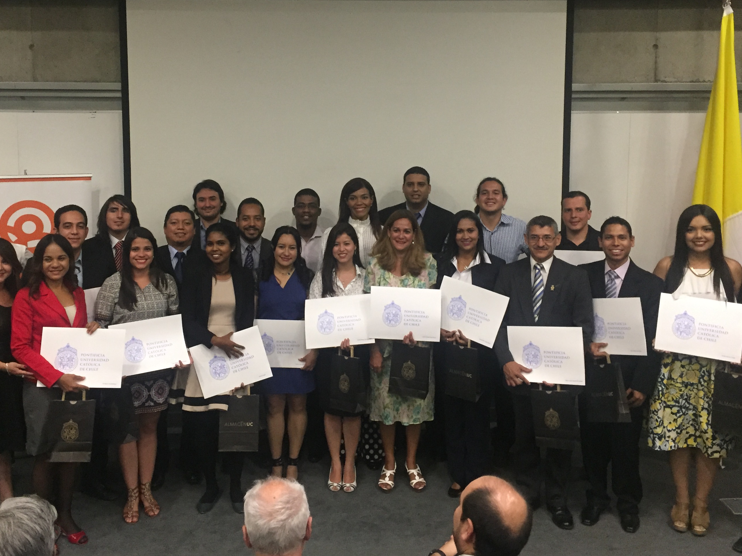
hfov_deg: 50.1
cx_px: 342
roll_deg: -0.2
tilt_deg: -6.0
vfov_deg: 38.4
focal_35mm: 37
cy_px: 207
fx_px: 793
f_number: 2.2
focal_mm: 4.15
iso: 250
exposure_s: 1/20
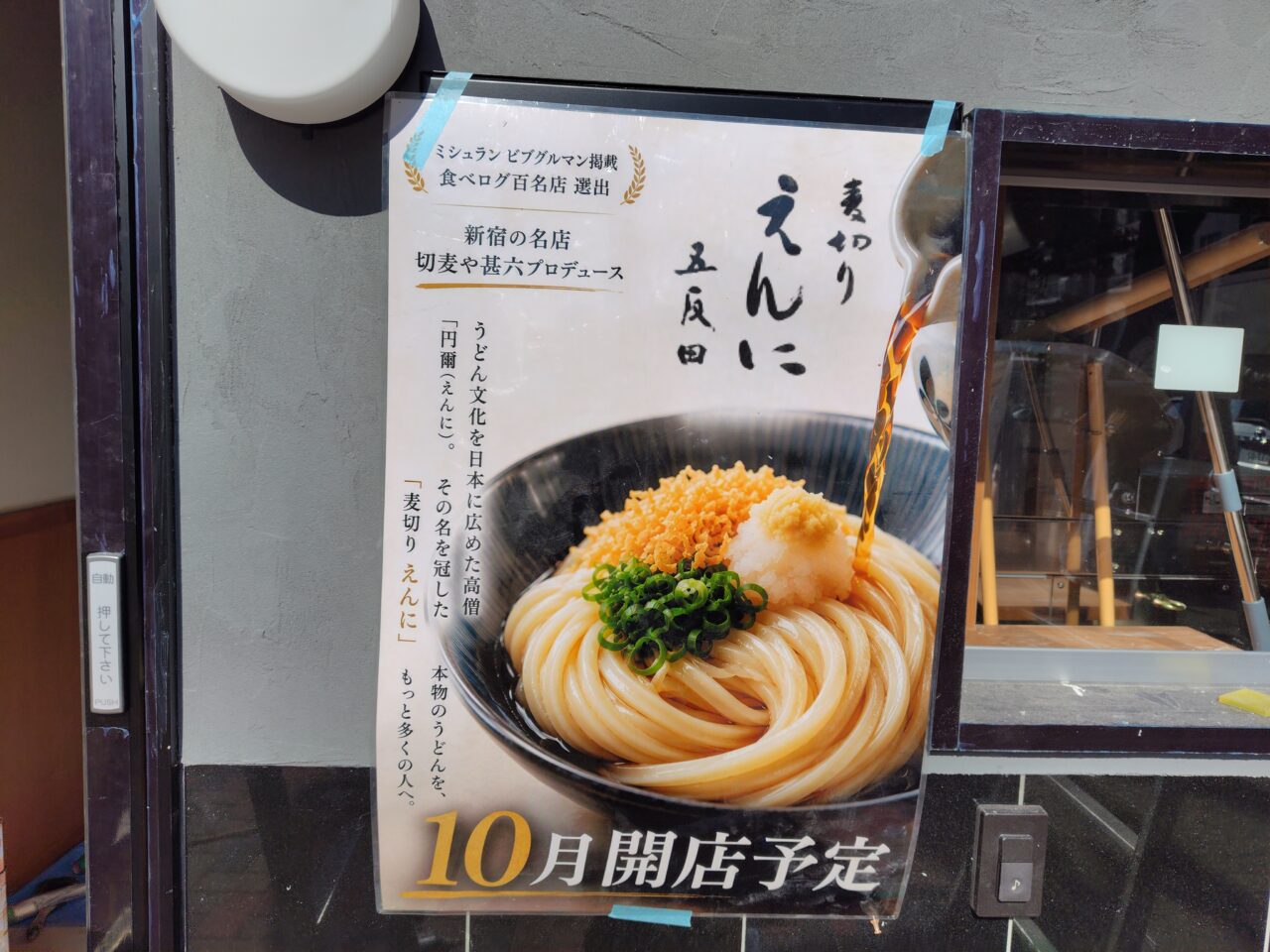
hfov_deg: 73.9
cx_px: 635
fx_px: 844
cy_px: 476
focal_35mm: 23
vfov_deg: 58.9
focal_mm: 5.6
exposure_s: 1/2684
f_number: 1.9
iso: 50
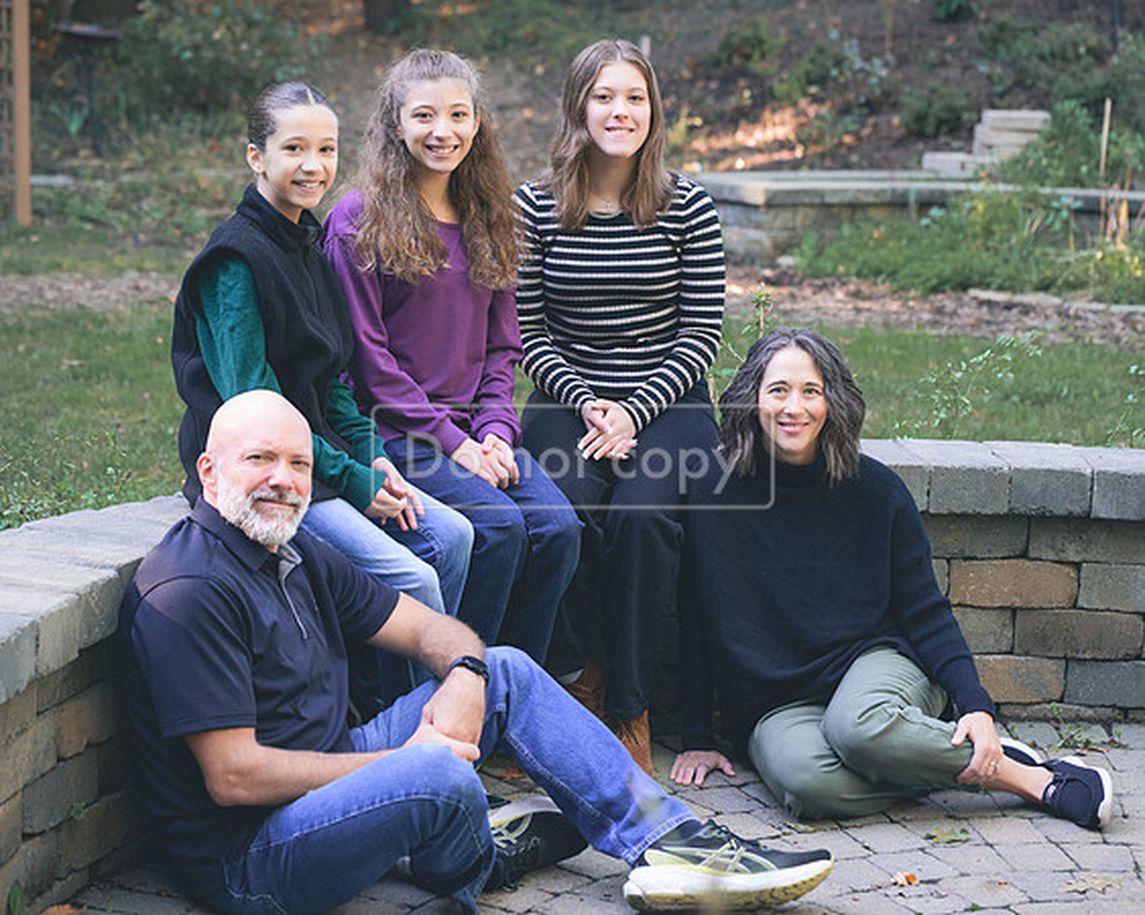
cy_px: 444
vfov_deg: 18.9
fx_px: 2754
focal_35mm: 81
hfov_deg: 23.5
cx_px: 616
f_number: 3.5
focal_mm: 70
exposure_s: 1/250
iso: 2000
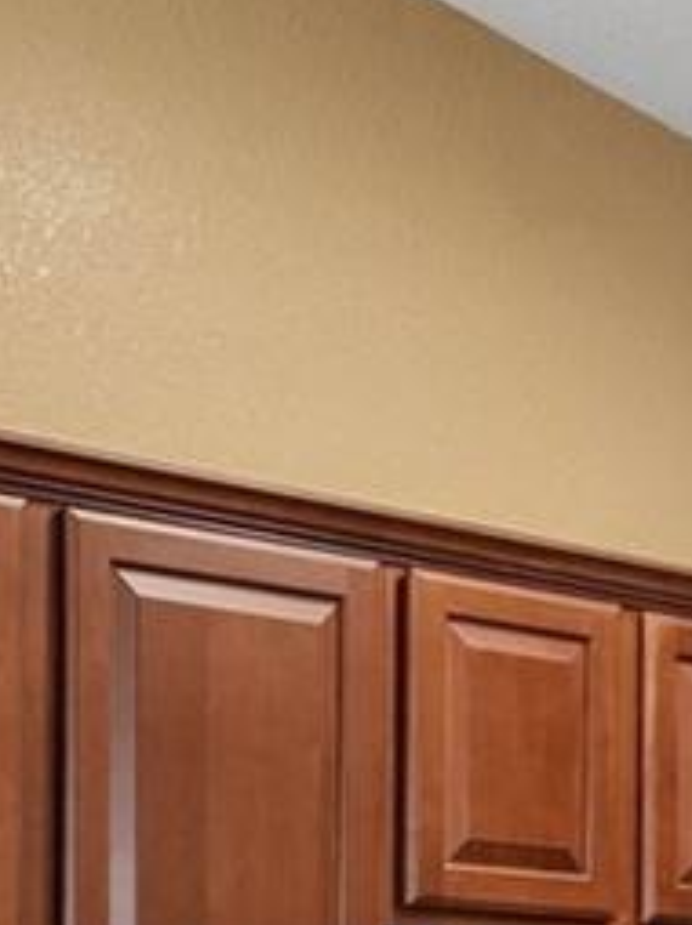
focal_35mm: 100
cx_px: 1013
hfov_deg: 13.9
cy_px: 1111
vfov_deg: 18.6
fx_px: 2671
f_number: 8
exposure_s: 1/8
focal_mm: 11
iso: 500
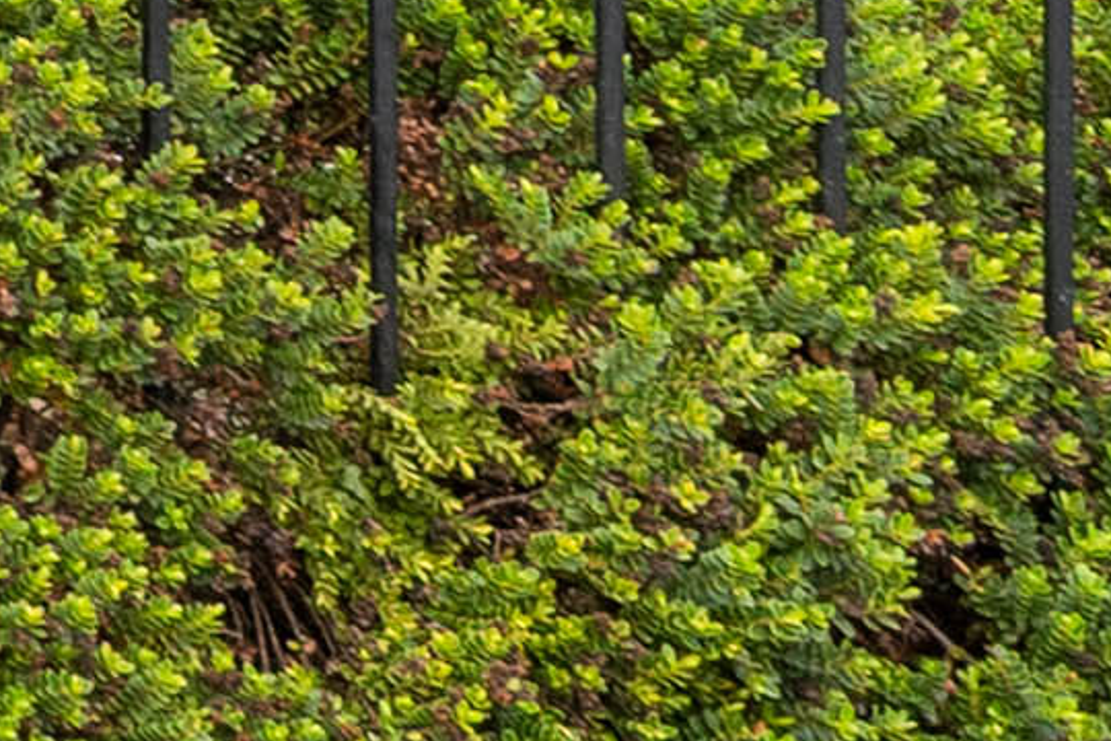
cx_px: -2489
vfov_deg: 7.7
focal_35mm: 153
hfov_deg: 9.5
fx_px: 4721
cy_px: -1529
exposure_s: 1/125
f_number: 6.3
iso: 100
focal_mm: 14
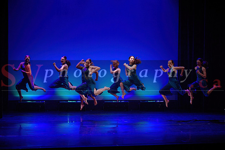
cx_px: 112
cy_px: 75
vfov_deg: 16.4
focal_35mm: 83
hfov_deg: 24.4
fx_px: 521
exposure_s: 1/400
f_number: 2.8
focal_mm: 82
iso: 1600
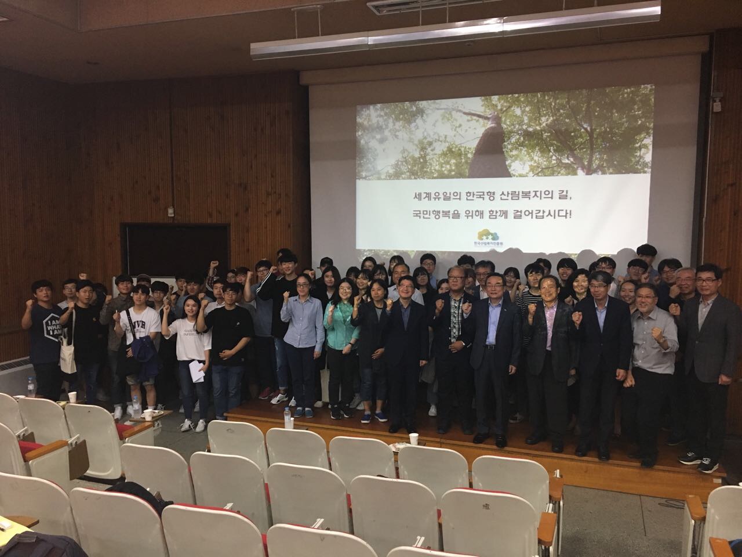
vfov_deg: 48.2
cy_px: 278
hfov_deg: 61.7
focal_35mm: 29
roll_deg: -0.6
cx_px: 371
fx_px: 622
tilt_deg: -3.9
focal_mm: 4.15
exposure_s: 1/30
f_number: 2.2
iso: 160
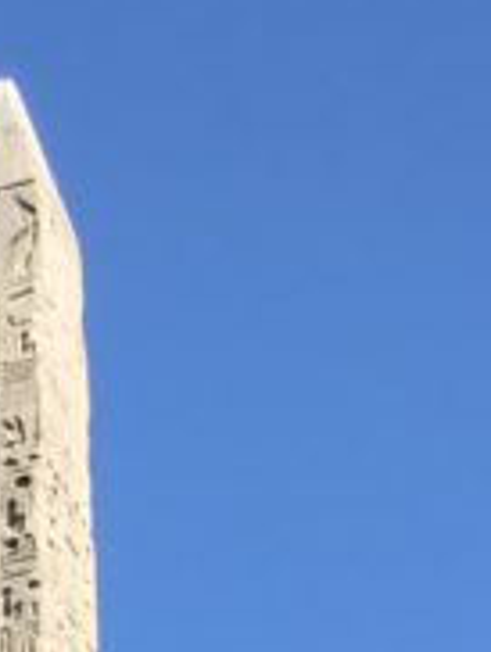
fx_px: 3283
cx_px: -340
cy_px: 1469
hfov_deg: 8.3
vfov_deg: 10.1
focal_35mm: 174
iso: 25
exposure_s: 1/622
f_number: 2.4
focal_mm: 3.3
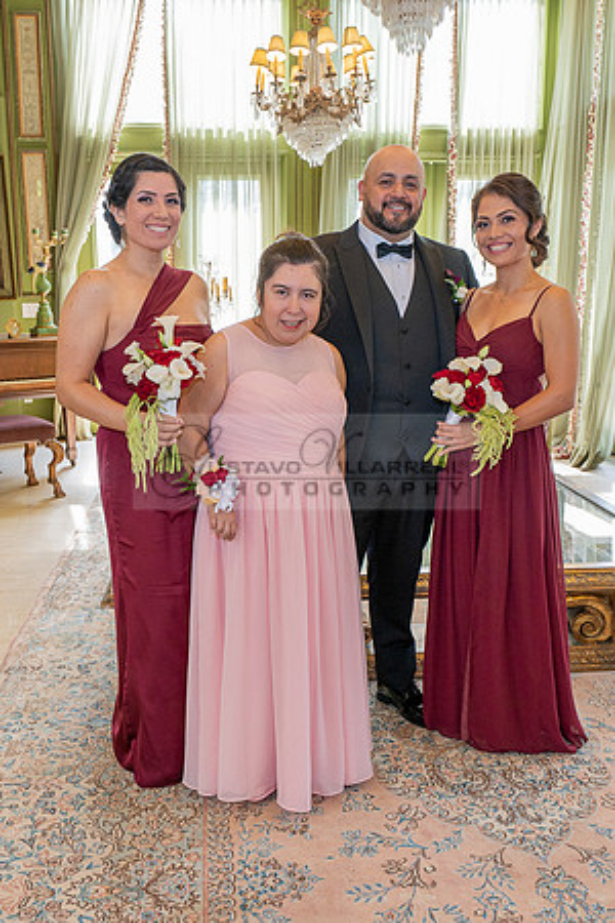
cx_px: 302
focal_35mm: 36
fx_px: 922
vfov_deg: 53.1
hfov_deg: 36.9
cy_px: 462
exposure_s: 1/160
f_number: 3.5
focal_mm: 24
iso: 500
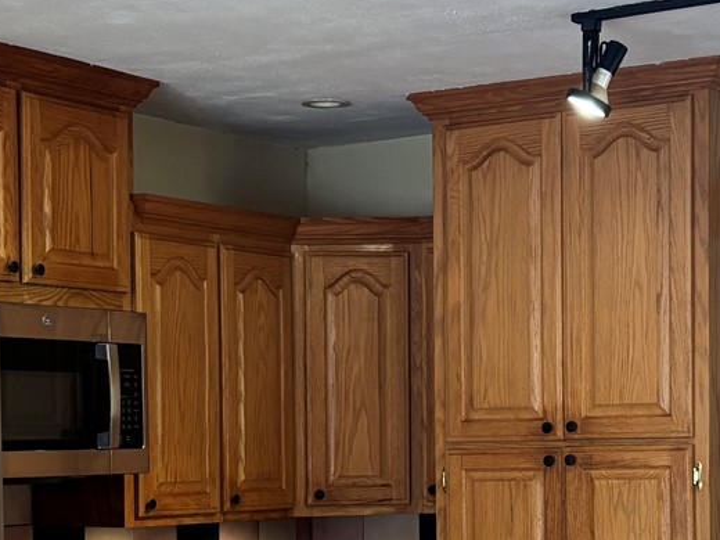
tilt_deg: -1.5
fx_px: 1997
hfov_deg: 20.4
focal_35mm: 96
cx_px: 334
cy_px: 500
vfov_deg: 15.2
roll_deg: +1.6
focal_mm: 5.96
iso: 250
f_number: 1.6
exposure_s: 1/60
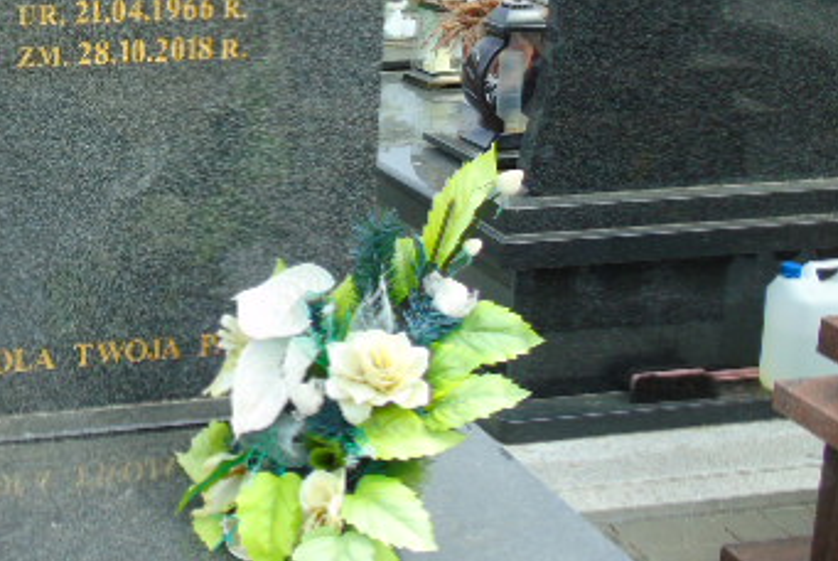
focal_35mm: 78
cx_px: 71
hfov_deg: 25.1
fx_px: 1817
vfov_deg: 17.4
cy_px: 108
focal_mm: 7.1
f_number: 3.9
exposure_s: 1/250
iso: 80
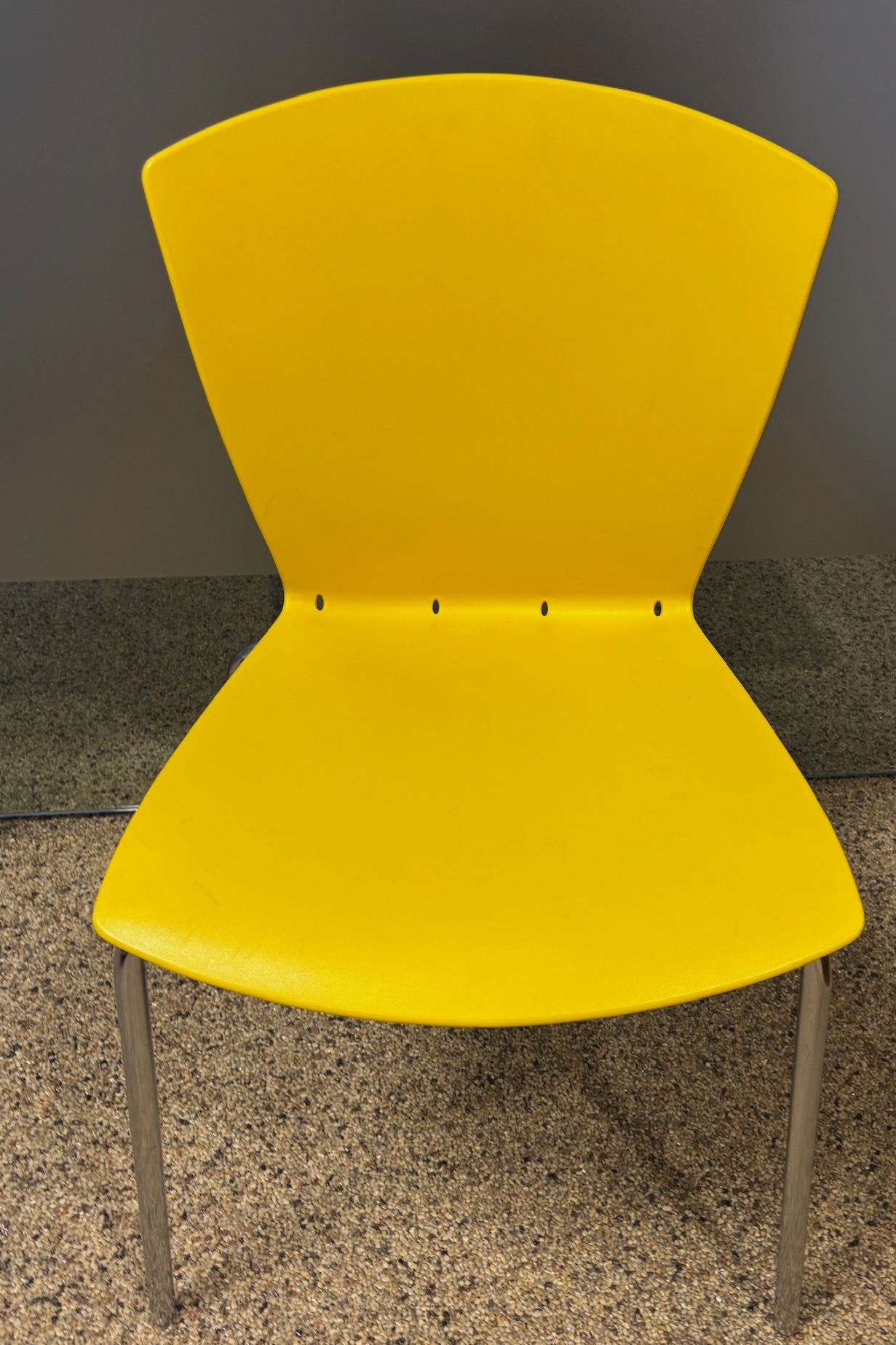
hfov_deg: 43.4
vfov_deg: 61.9
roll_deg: -2.1
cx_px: 529
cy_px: 711
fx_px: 1120
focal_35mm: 30
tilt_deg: -38.3
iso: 80
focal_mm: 5.96
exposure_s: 1/50
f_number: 1.6
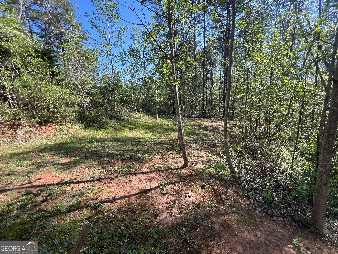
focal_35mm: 13
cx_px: 169
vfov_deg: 89.9
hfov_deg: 106.2
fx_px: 127
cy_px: 127
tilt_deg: -10.3
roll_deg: +1.5
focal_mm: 1.57
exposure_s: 1/285
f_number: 1.8
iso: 32
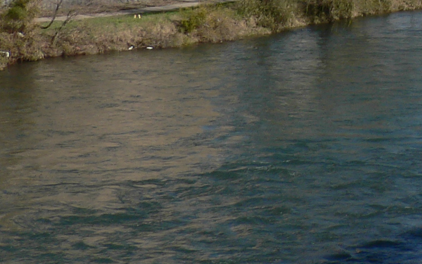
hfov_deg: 15.3
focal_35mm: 130
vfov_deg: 9.4
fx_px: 1496
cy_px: -264
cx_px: 547
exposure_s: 1/400
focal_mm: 6
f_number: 5.6
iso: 80
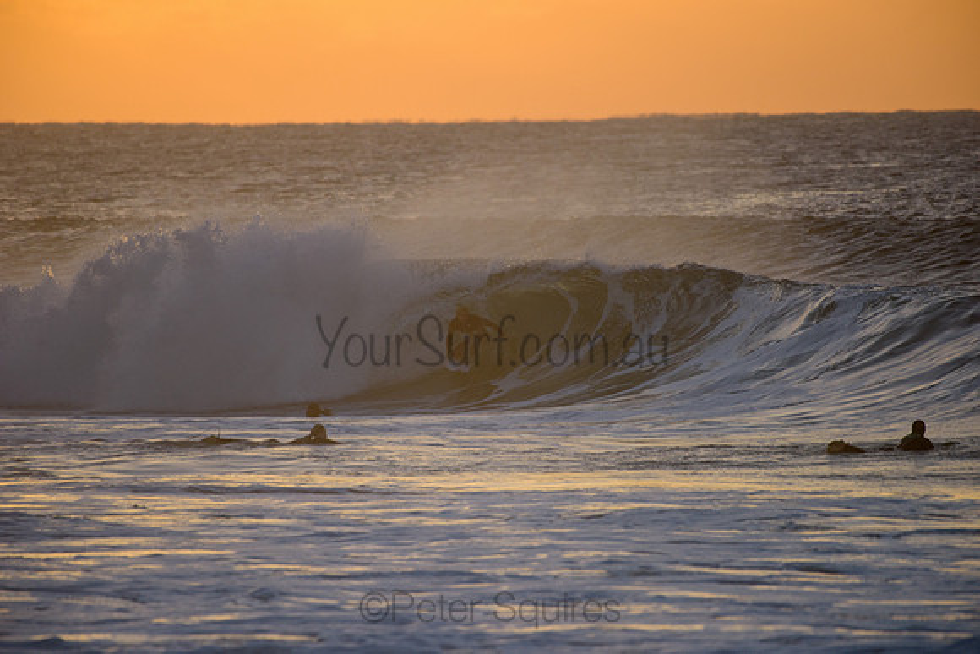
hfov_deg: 4.1
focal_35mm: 500
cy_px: 327
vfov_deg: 2.8
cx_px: 490
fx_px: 13614
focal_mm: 500
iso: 900
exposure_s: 1/2500
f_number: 5.6
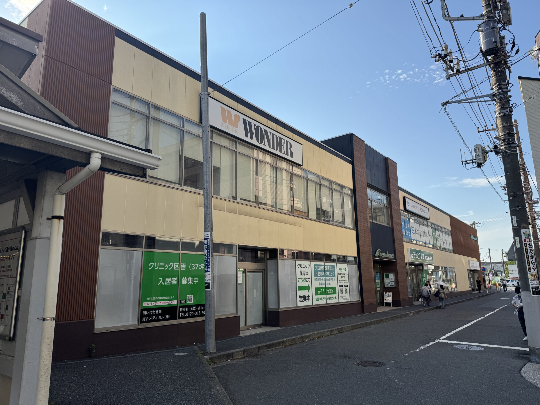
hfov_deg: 71.6
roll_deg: +0.4
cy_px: 202
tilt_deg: +11.6
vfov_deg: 56.8
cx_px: 270
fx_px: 374
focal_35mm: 24
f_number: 1.78
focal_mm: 6.76
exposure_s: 1/3597
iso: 80
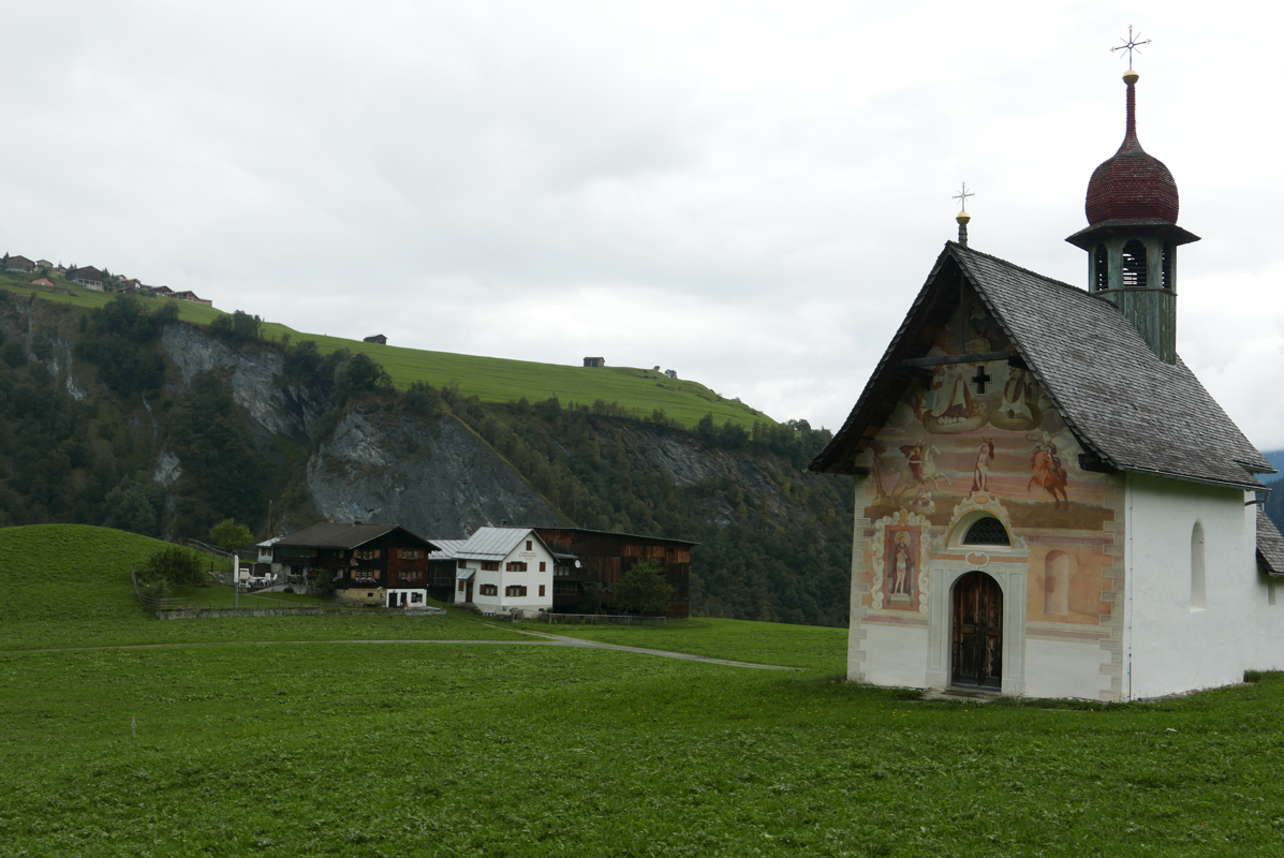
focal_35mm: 38
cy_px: 429
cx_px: 642
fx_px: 1356
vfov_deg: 35.1
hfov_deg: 50.7
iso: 200
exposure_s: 1/320
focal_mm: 17.2
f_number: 5.6
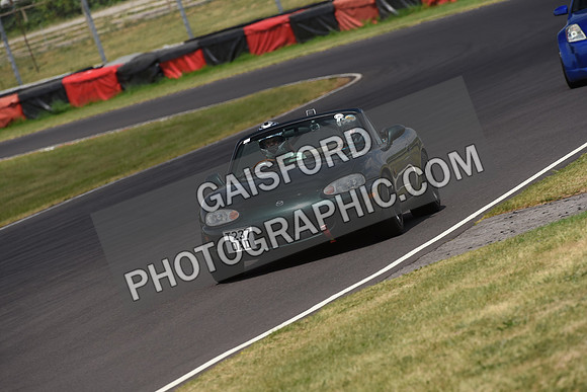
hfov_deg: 5.2
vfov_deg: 3.4
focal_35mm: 400
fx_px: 6523
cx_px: 294
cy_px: 196
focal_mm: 400
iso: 400
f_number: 8
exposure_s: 1/400
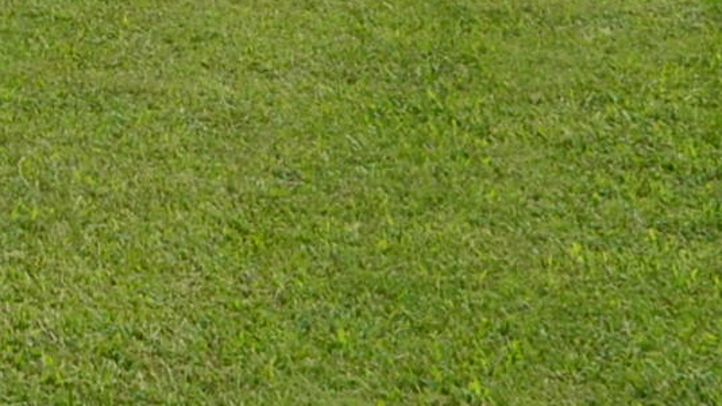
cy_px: -824
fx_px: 3714
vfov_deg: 5.8
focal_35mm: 194
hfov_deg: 9.9
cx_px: -914
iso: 400
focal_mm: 22
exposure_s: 1/320
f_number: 11
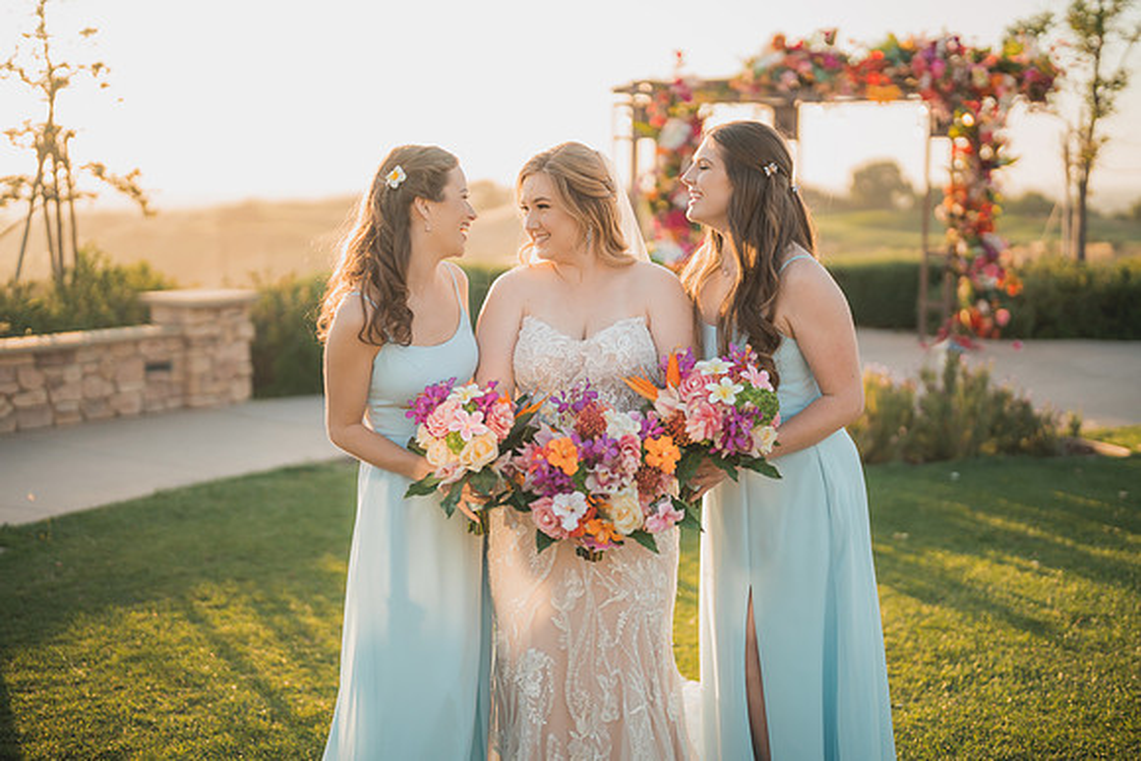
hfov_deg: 39.6
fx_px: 1585
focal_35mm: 50
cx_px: 570
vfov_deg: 27.0
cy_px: 380
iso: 200
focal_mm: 50
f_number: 1.2
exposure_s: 1/3200
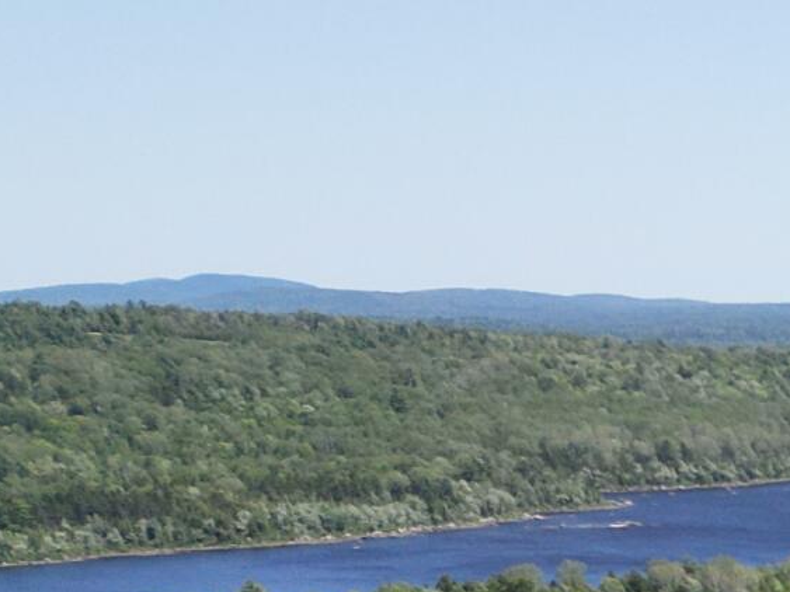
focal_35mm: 128
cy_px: 1173
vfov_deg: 10.6
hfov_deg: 12.2
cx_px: 1897
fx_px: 2921
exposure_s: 1/2500
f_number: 1.7
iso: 130
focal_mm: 6.72
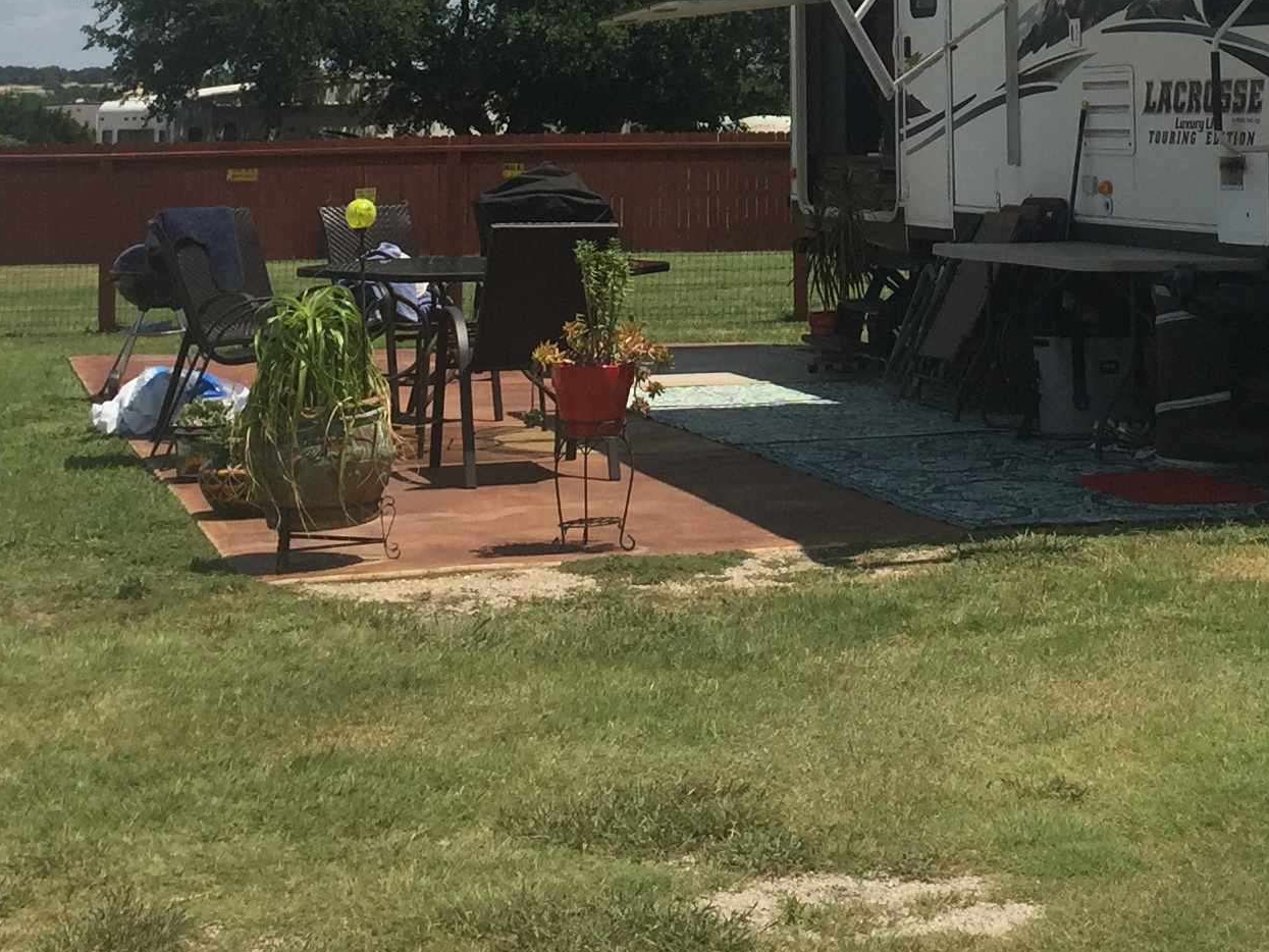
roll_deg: -0.7
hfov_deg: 25.2
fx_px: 2786
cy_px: -242
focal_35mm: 76
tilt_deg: +7.3
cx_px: 1034
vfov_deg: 18.2
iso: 32
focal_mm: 4.15
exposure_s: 1/3597
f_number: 2.2
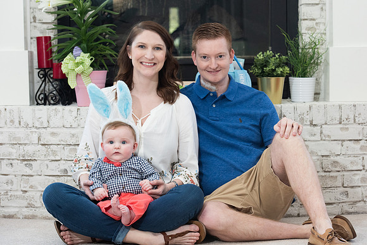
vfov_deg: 13.1
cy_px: 110
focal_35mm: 105
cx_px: 198
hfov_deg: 19.5
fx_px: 1070
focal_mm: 92
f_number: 5.6
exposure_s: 1/250
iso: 1600
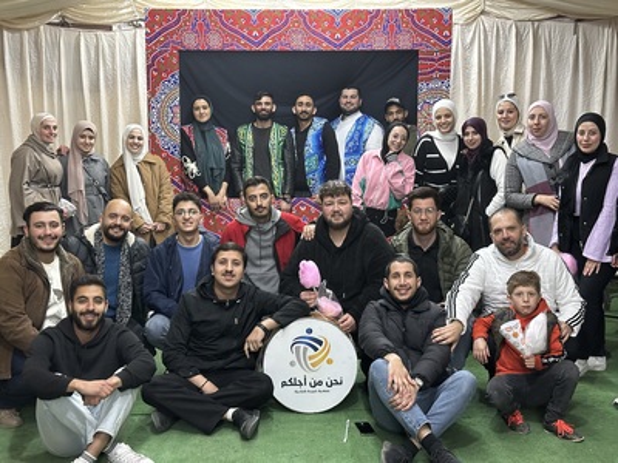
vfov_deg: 30.3
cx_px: 309
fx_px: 857
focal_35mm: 48
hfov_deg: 39.7
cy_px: 232
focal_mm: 6.86
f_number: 1.78
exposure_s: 1/33
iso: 500
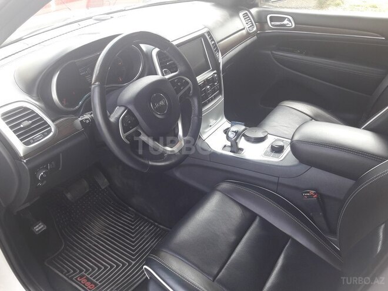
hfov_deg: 63.4
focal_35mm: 28
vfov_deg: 49.7
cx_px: 194
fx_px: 314
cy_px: 146
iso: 50
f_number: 1.9
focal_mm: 3.7
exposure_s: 1/100
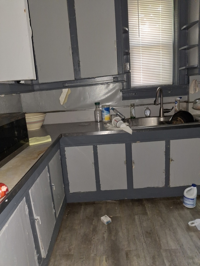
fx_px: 193
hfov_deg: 54.9
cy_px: 133
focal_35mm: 25
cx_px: 100
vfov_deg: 69.4
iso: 250
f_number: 1.8
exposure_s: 1/30
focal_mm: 4.69
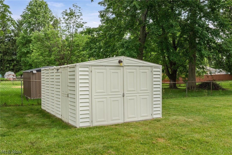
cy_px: 78
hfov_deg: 53.2
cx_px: 116
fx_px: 232
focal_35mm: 36
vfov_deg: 36.8
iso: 250
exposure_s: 1/250
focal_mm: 24
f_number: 9
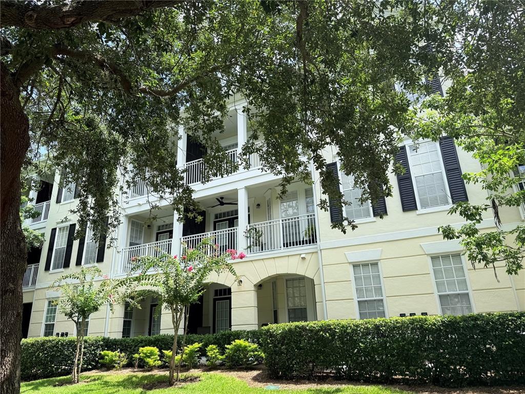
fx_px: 364
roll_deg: +2.9
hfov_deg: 71.6
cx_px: 262
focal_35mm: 24
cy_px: 197
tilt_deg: +20.5
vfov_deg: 56.8
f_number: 1.78
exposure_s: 1/1653
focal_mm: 6.76
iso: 80
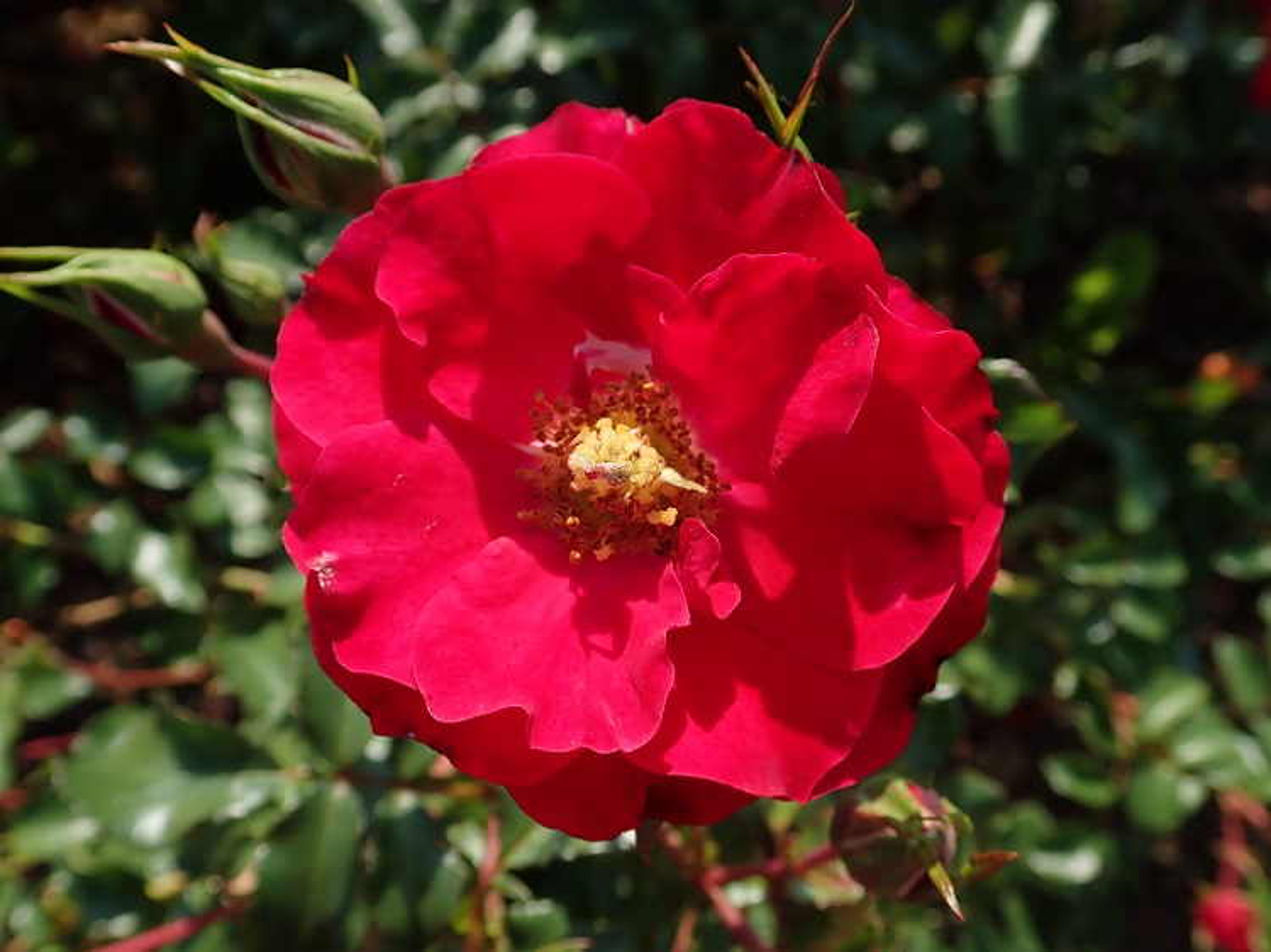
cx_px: 636
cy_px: 476
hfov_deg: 60.0
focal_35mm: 30
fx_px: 1101
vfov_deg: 46.8
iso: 100
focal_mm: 5.5
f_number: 3.2
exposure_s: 1/800
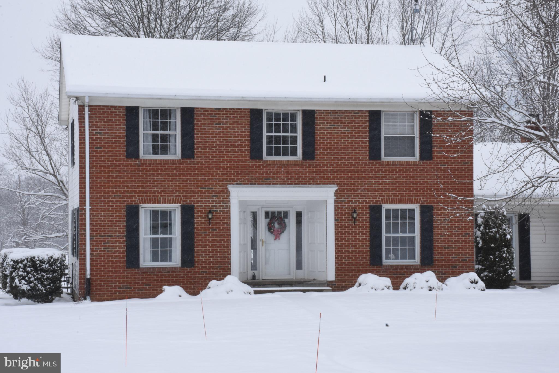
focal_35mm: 75
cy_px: 186
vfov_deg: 18.2
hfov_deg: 27.0
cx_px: 280
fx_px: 1164
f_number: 32
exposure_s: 1/125
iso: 800
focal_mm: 50
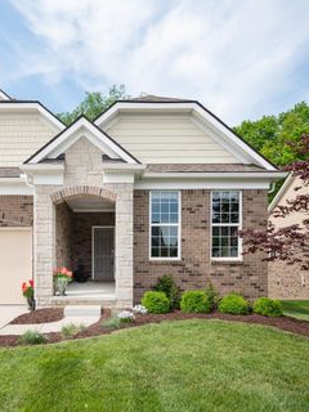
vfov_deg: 79.0
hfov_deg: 59.4
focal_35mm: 21
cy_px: 203
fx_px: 250
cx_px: 71
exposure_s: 1/60
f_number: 11
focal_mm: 14
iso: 100
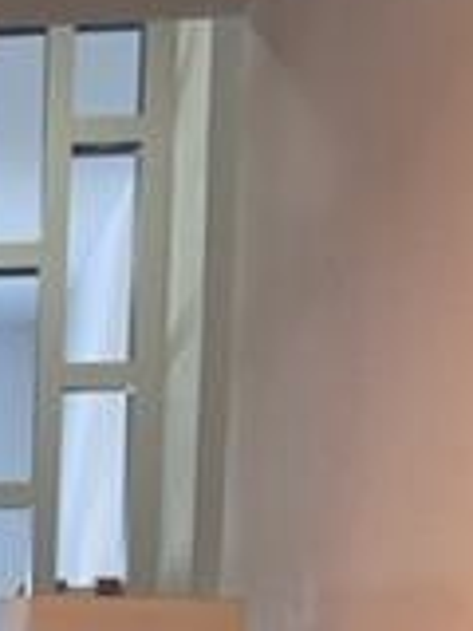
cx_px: -406
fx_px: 1895
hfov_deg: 12.8
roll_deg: +0.3
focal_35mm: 104
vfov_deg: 17.9
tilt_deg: -6.1
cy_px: 761
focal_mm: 5.7
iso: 250
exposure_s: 1/60
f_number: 1.5
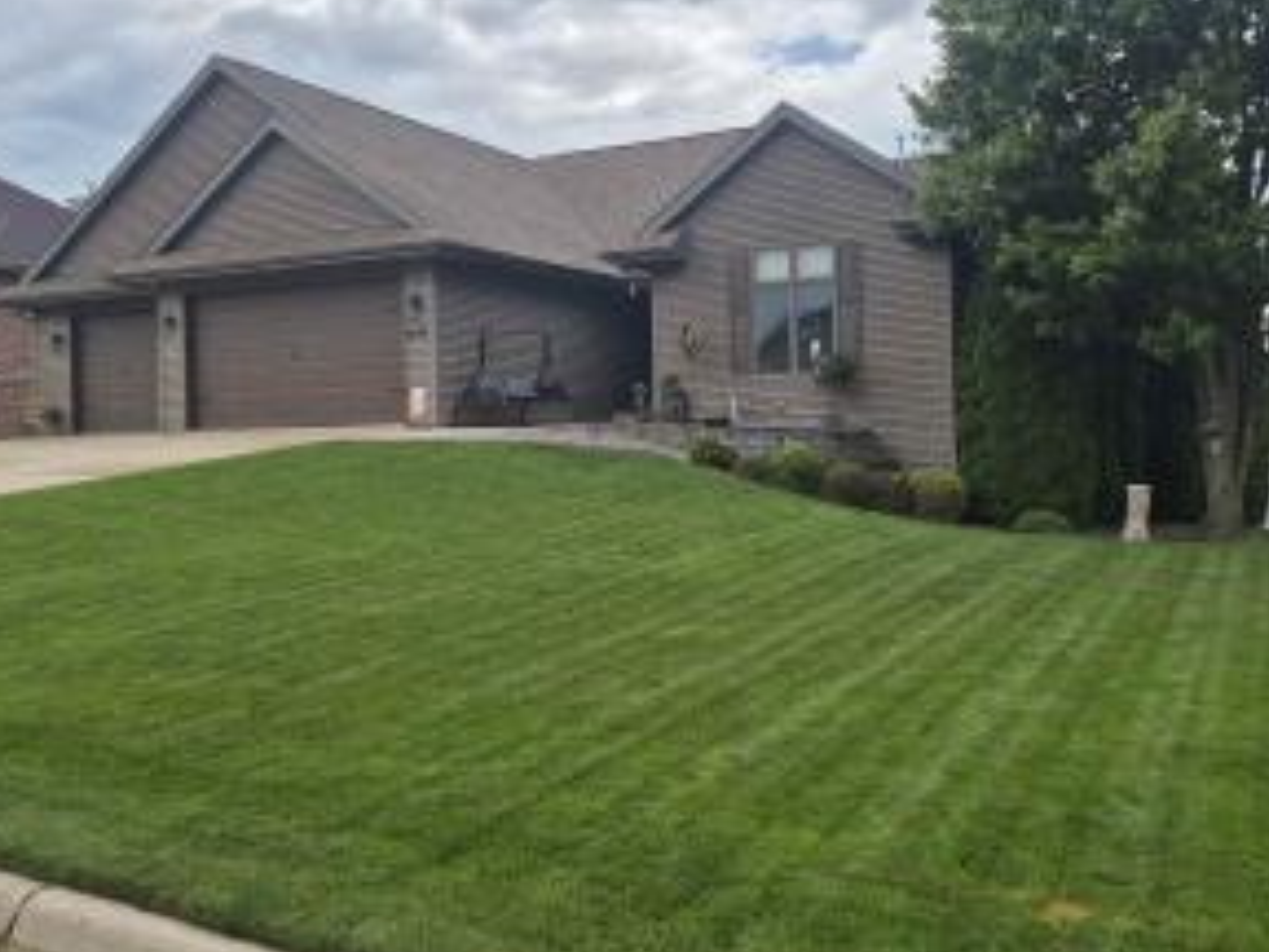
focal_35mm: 32
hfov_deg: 56.6
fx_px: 1173
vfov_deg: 44.1
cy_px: 414
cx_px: 714
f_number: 1.8
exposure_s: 1/3544
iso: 80
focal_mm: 5.4
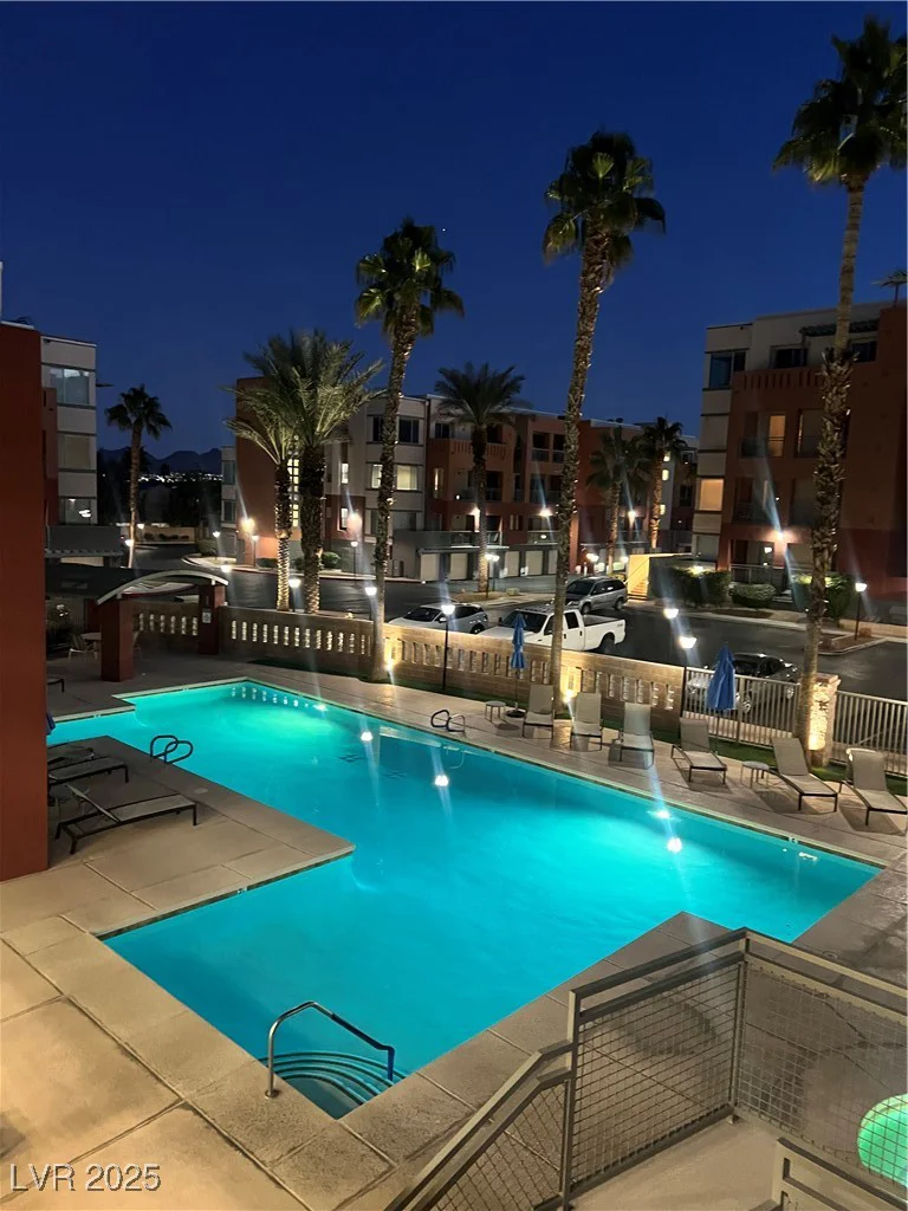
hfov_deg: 53.1
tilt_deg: -6.7
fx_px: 909
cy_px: 606
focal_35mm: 26
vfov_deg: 67.3
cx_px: 454
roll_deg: -1.7
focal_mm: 5.7
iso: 500
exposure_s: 1/30
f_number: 1.5
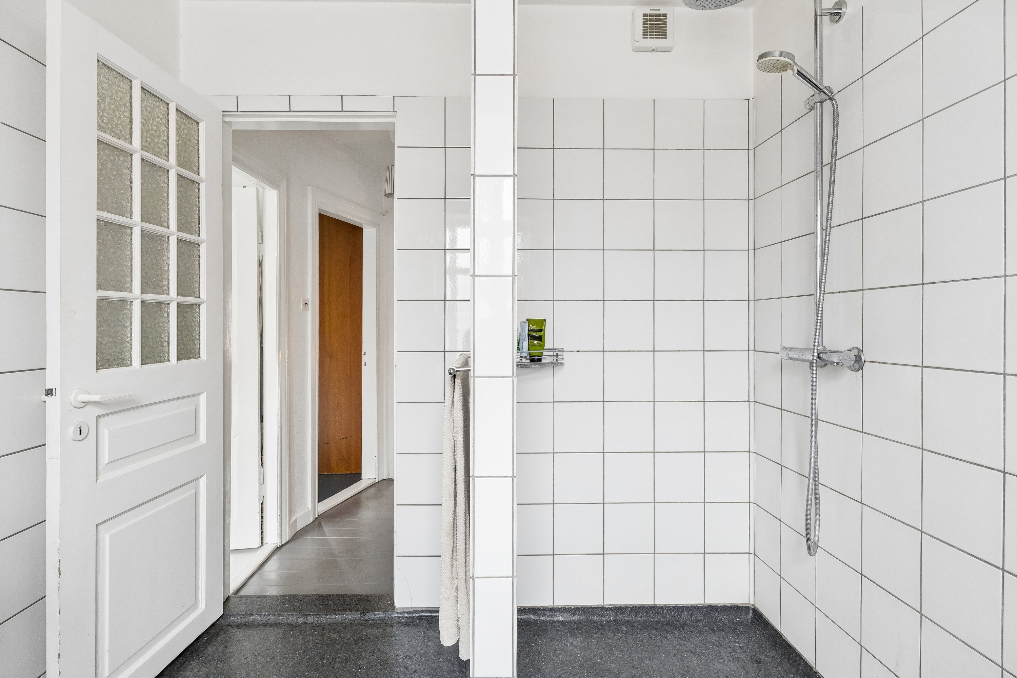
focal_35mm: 18
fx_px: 508
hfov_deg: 90.0
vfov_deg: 67.4
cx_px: 508
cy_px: 339
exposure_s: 1/1.67
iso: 250
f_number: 7.1
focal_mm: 12
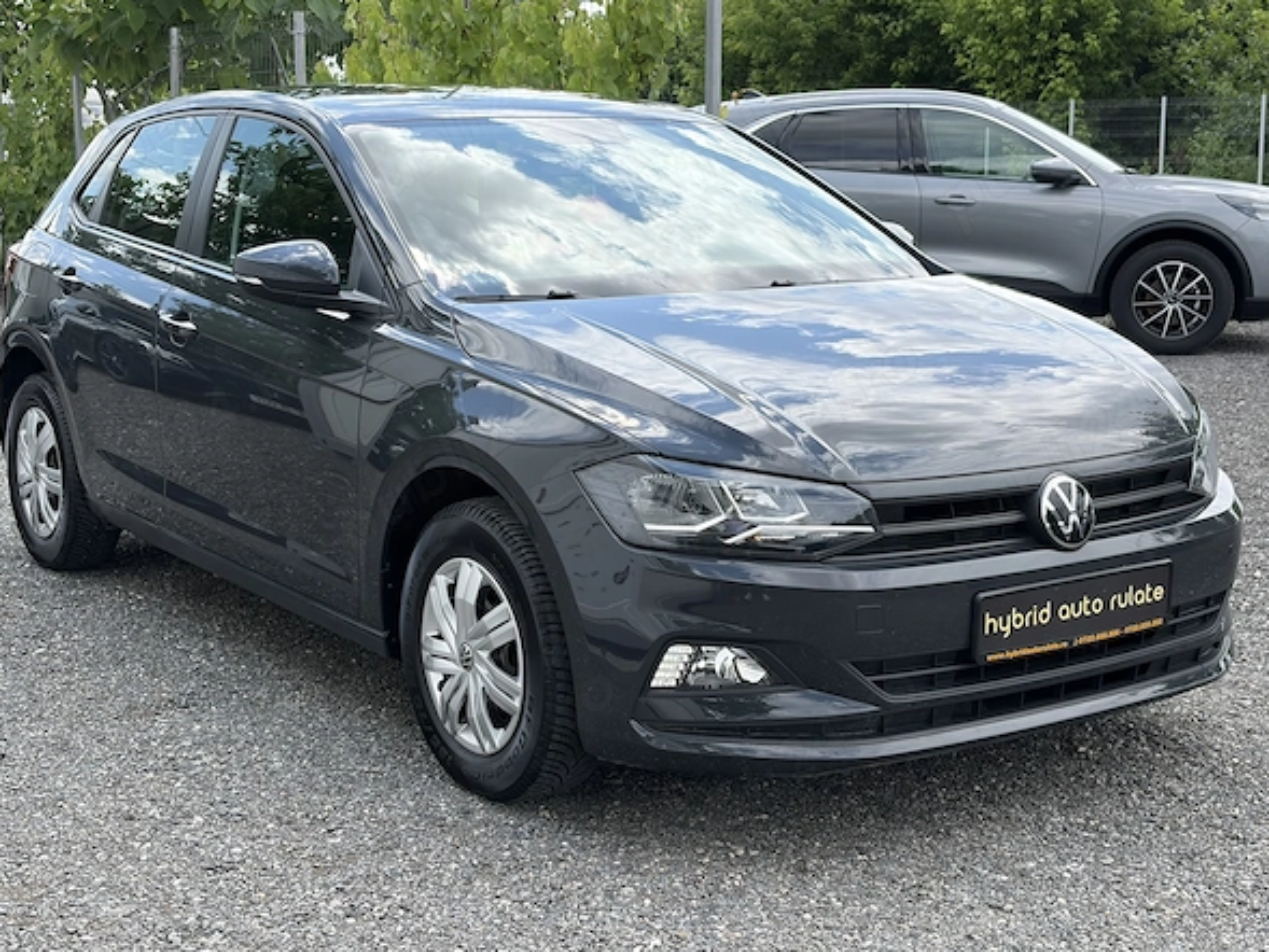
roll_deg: +1.0
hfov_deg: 36.2
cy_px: 470
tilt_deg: -9.3
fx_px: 1943
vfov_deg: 27.5
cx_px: 627
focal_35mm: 53
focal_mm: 5.96
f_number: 1.6
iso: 32
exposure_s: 1/1626
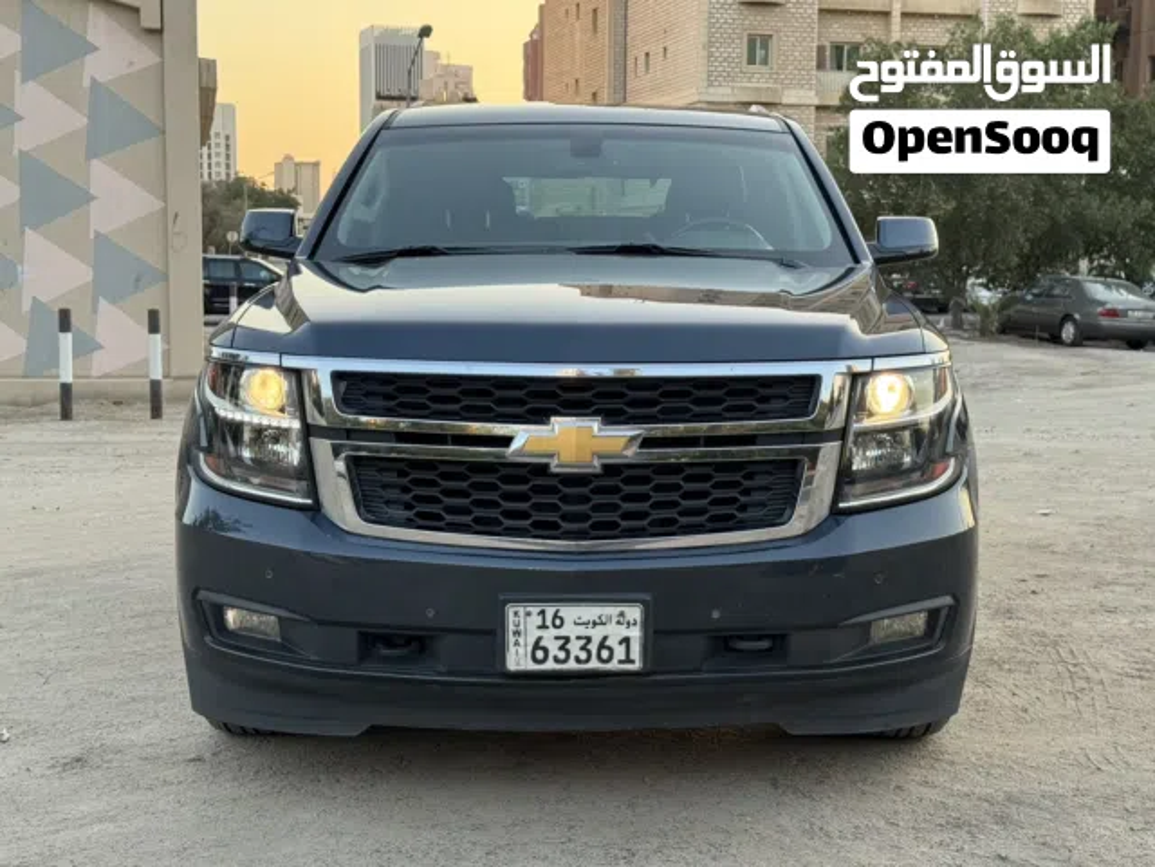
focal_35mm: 48
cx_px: 578
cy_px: 434
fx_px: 1602
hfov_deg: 39.7
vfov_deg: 30.3
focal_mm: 6.76
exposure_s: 1/568
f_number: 1.78
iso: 125
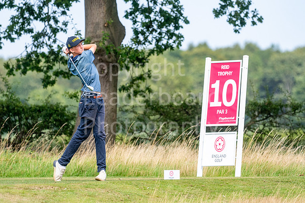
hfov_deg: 4.6
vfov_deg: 3.1
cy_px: 102
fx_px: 3810
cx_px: 152
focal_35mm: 450
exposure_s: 1/1600
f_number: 5
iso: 250
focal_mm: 300
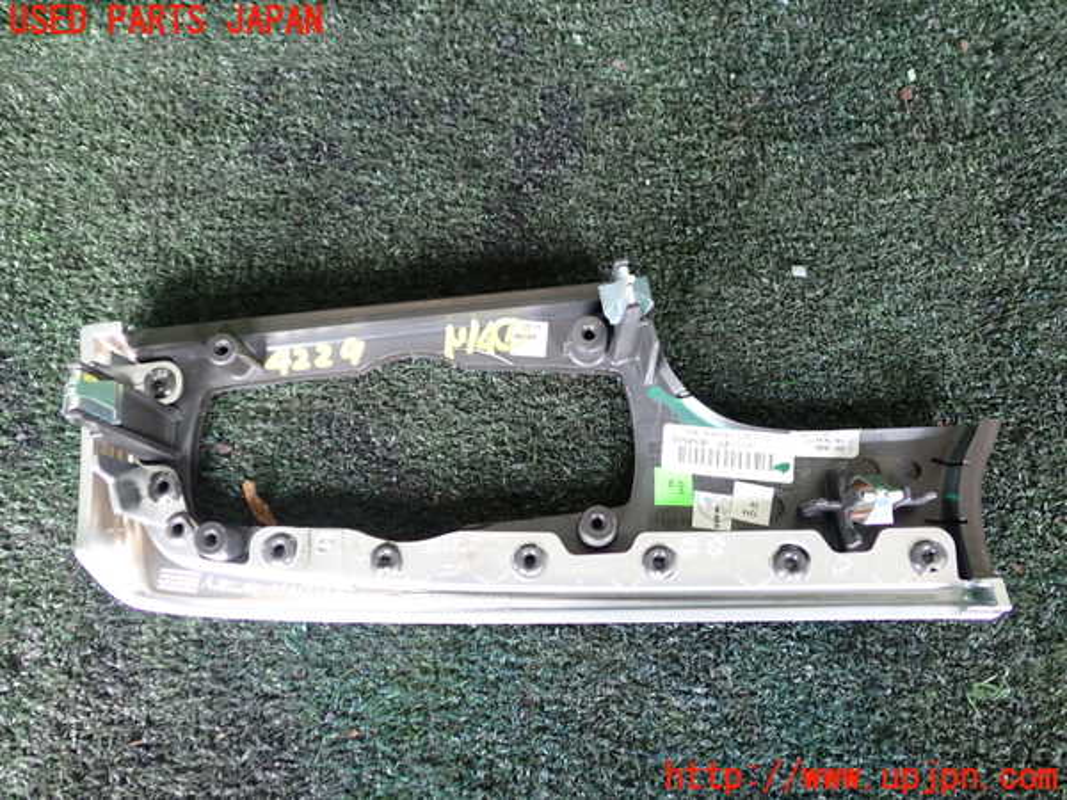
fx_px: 925
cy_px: 400
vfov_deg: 46.8
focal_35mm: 30
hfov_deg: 60.0
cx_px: 534
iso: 200
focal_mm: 5.4
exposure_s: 1/60
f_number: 2.3
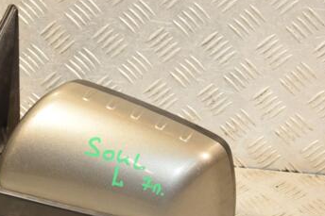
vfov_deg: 11.6
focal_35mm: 118
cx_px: 94
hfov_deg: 17.3
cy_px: 131
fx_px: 1064
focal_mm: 45
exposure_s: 1/200
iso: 800
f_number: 5.6
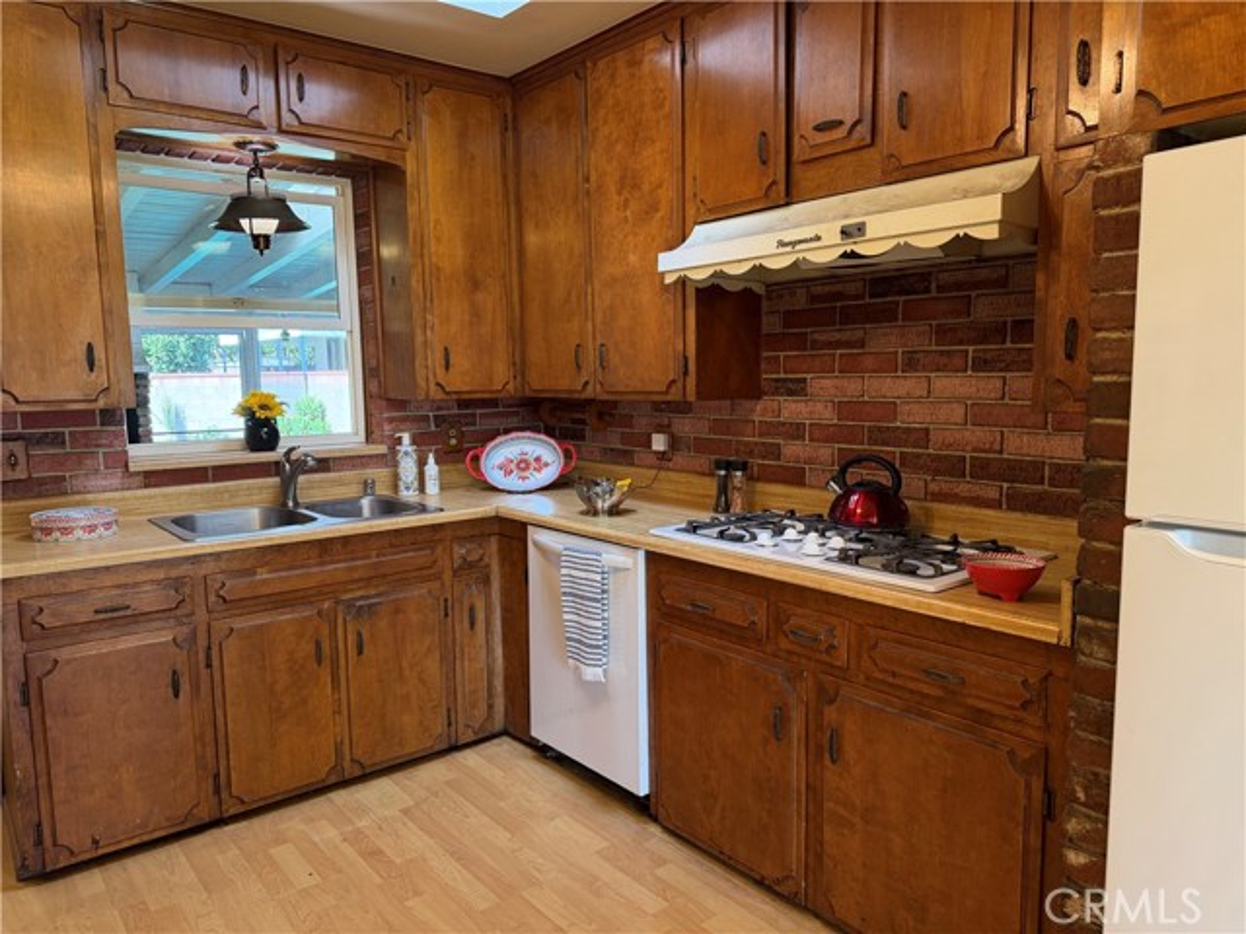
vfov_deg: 56.8
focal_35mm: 24
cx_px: 623
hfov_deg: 71.6
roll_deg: +1.3
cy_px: 467
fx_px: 864
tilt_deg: -6.4
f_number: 1.78
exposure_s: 1/120
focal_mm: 6.76
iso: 320
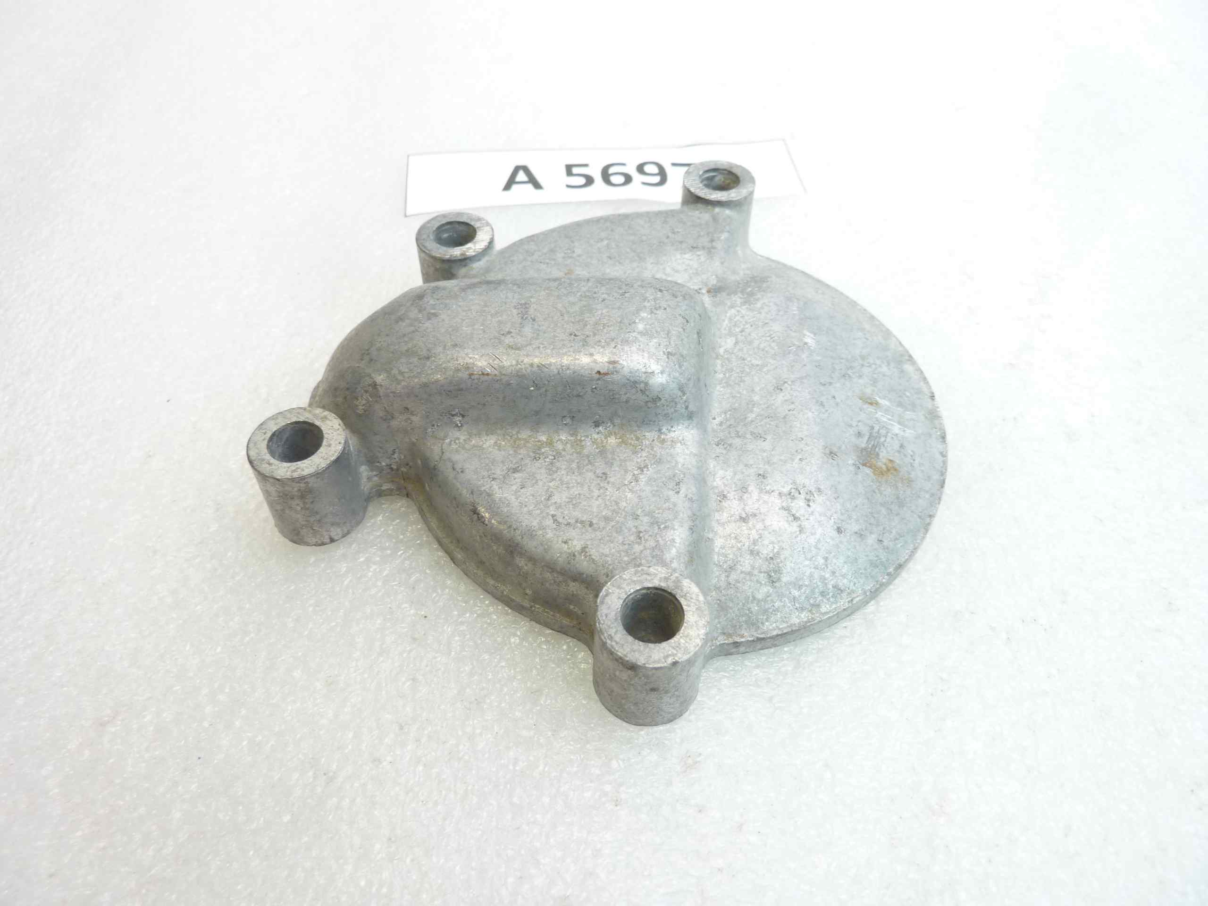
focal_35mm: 25
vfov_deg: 54.9
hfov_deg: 69.4
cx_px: 604
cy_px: 453
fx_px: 872
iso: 80
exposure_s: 1/13
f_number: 3.3
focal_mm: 4.1
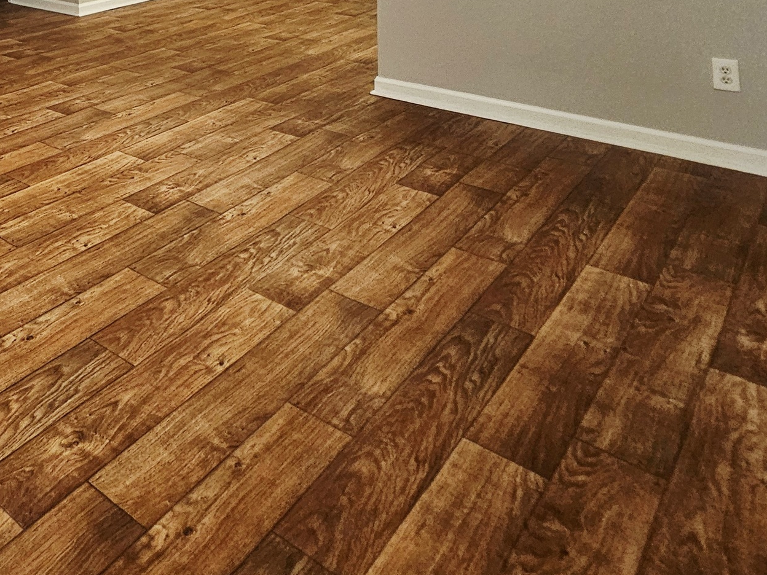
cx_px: 65
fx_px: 709
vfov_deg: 34.5
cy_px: -130
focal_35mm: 32
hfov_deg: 49.9
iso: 250
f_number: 2.2
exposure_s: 1/60.2
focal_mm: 2.2
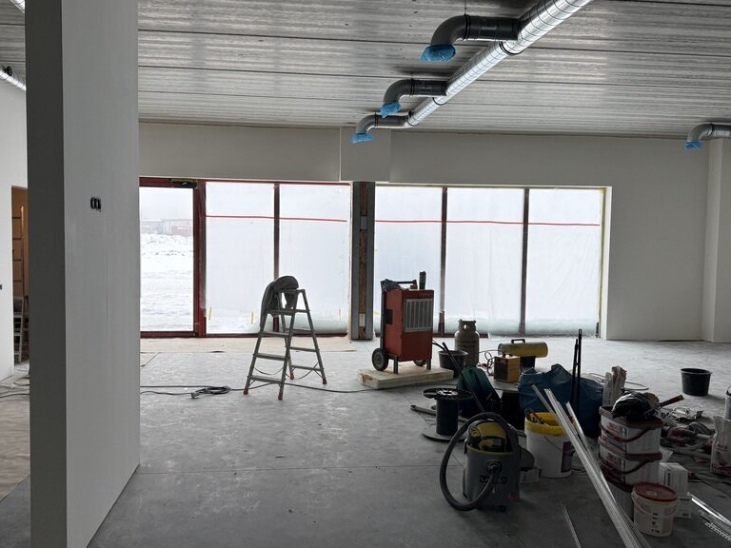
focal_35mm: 32
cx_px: 357
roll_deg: -0.5
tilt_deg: -3.3
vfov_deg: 44.2
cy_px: 278
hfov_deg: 56.8
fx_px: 676
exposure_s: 1/240
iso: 64
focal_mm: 6.76
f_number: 1.78
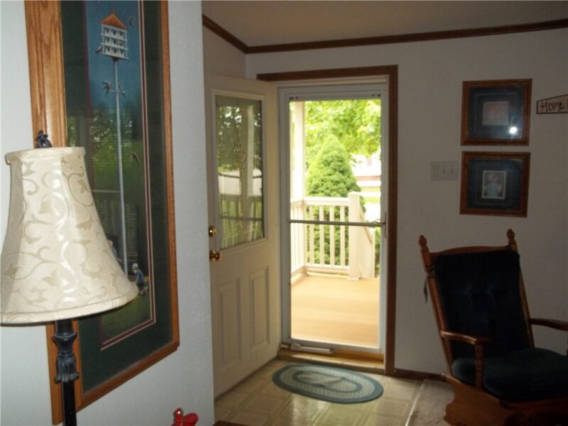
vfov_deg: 42.9
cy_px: 213
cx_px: 284
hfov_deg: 55.4
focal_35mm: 33
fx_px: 541
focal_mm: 5.9
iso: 160
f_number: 3.3
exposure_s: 1/80
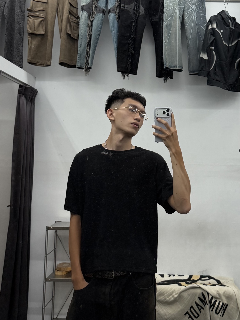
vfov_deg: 71.6
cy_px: 160
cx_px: 120
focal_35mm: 24
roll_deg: -3.7
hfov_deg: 56.8
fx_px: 222
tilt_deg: -4.5
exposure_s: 1/219
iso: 160
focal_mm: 6.76
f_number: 1.78
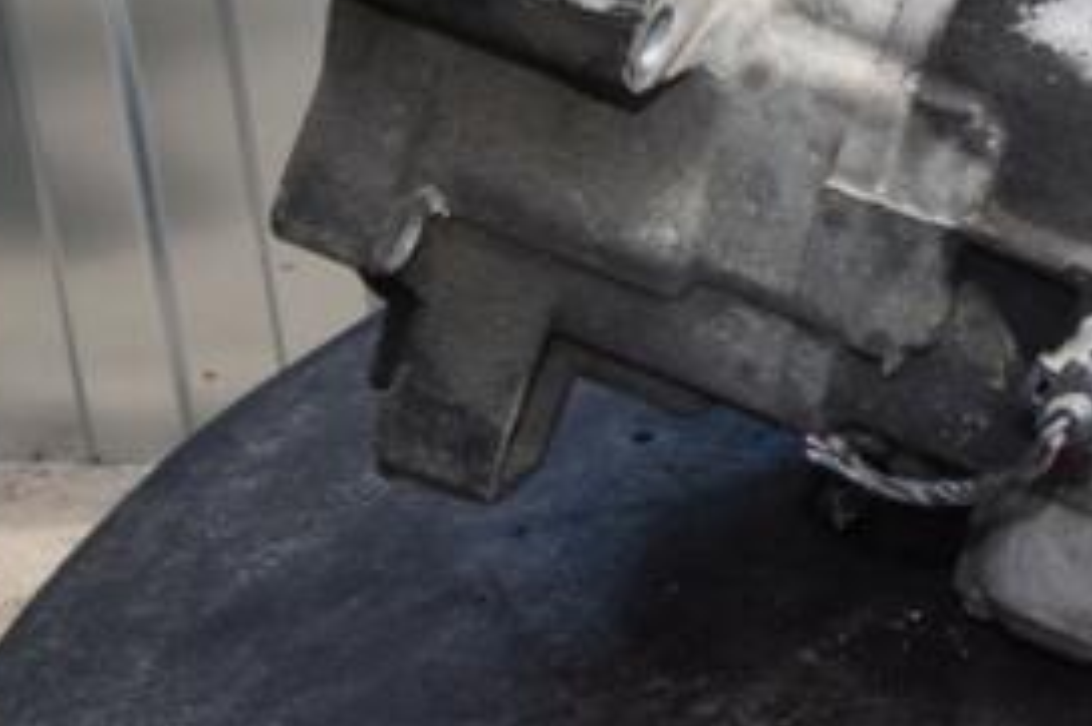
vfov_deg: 15.5
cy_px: -72
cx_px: 1016
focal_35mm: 86
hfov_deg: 23.0
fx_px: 2607
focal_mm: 26
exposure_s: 1/200
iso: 800
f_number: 18
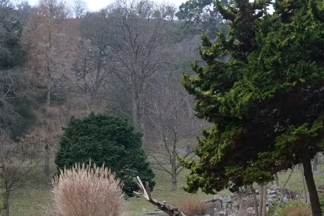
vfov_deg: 18.8
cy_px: 245
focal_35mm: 69
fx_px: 620
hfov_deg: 29.2
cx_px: 145
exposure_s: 1/160
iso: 1000
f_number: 4
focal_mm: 20
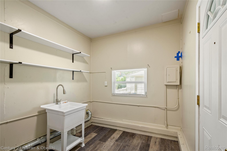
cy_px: 76
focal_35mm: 15
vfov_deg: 77.3
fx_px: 95
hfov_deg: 100.4
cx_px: 114
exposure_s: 1/2
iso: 400
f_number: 11
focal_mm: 10
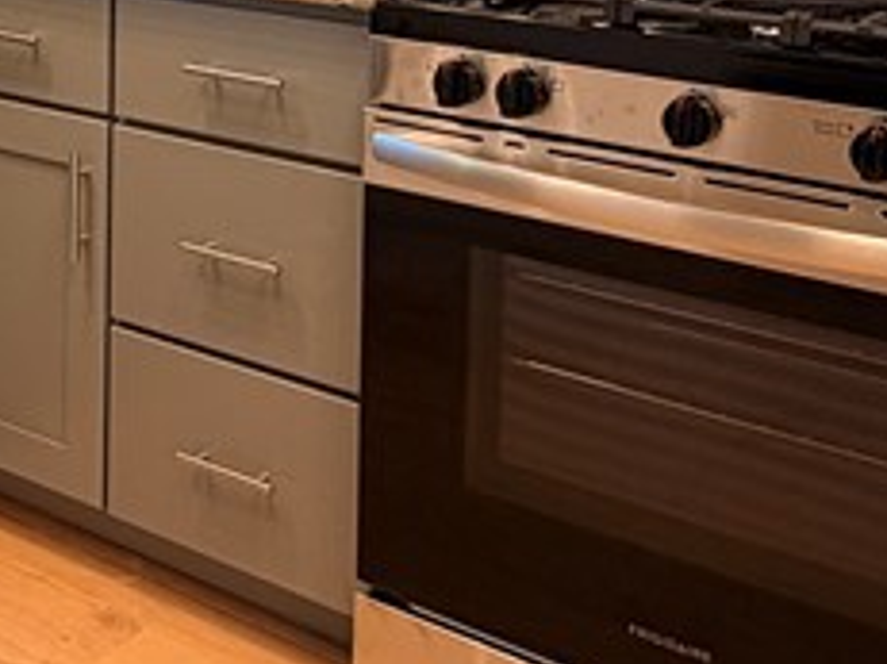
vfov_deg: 22.0
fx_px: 1588
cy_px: -119
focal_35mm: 62
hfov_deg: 30.4
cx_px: 173
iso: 125
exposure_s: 1/120
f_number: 2.2
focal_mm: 2.22
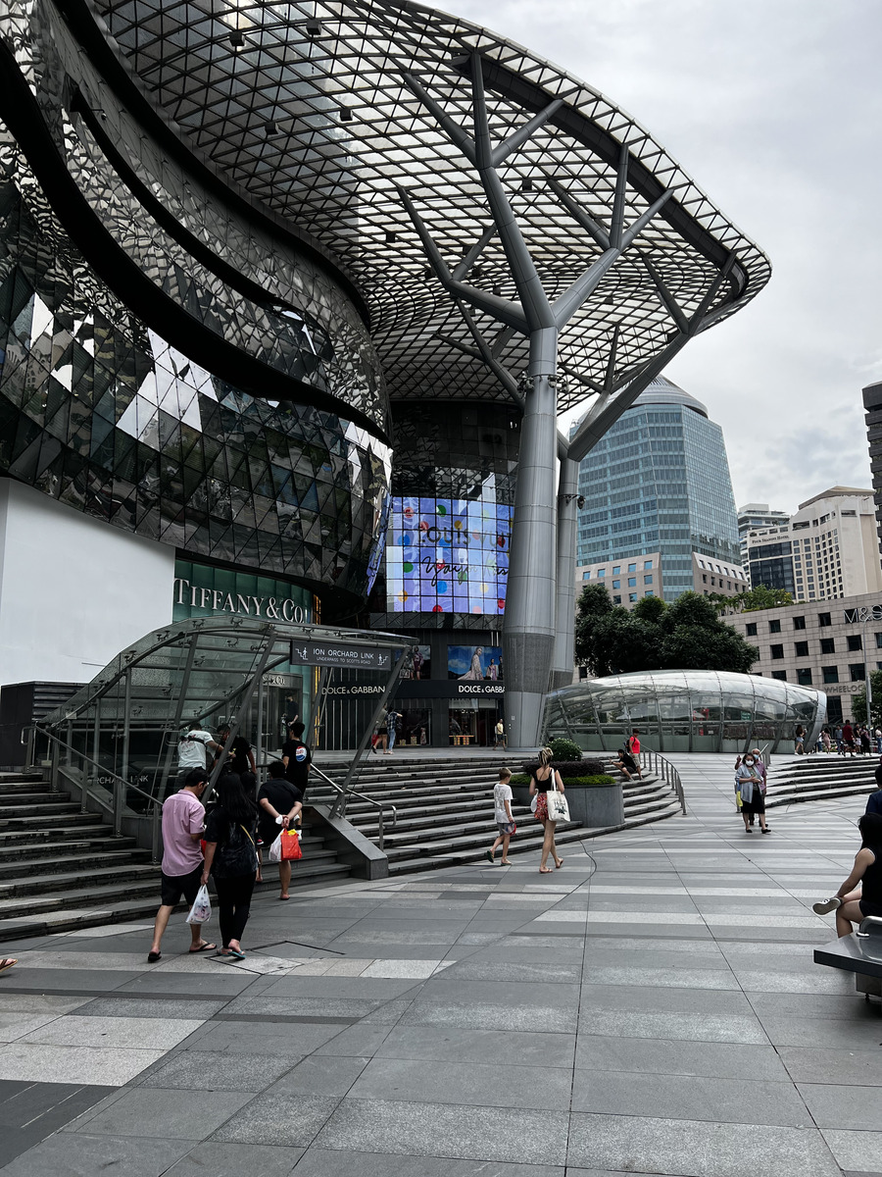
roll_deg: +0.8
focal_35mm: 26
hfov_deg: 53.1
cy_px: 588
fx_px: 883
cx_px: 441
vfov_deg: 67.3
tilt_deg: +10.0
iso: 50
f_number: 1.5
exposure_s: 1/1511
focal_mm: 5.7
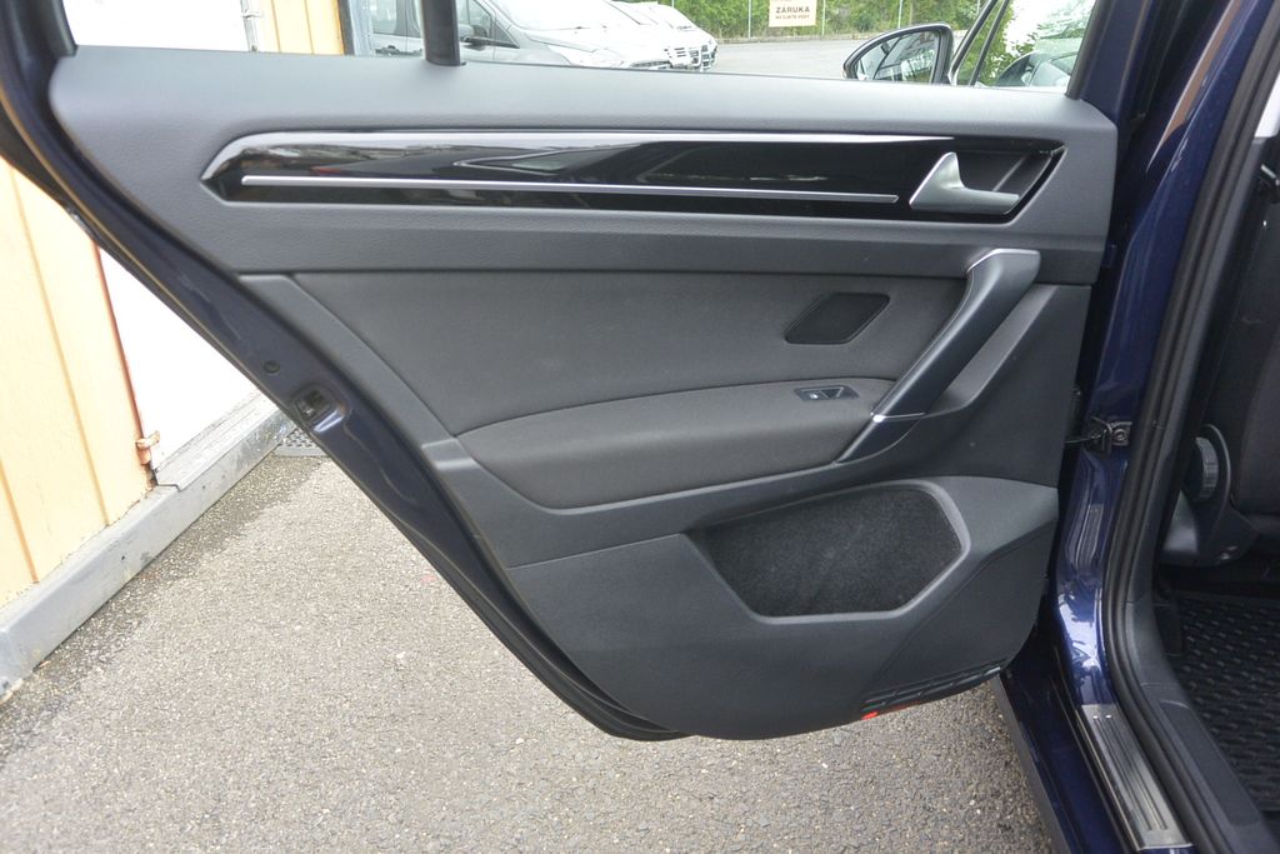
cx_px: 640
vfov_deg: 47.9
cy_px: 427
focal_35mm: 27
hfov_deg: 67.4
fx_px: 960
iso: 200
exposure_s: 1/250
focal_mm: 10
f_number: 3.5
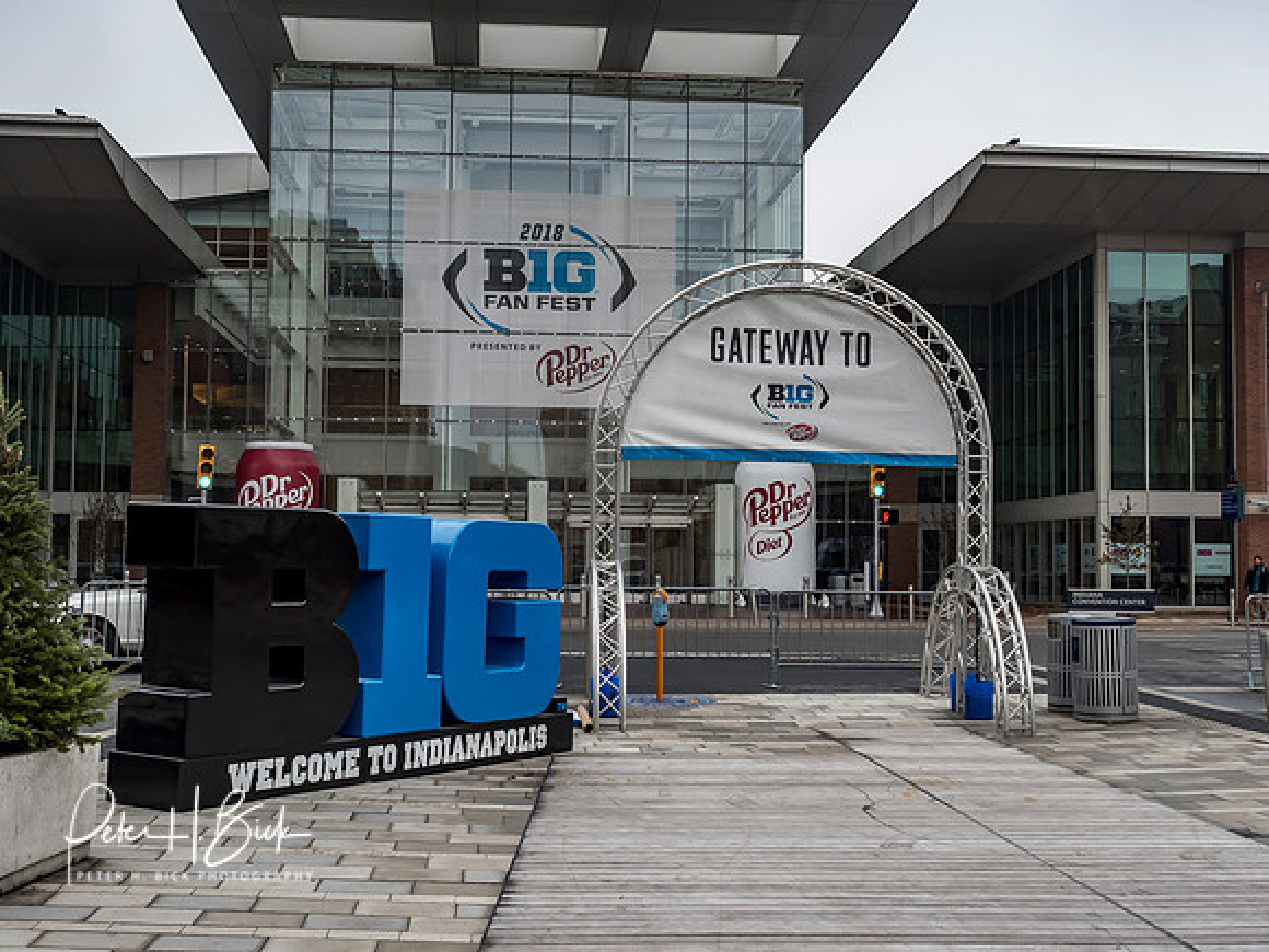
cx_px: 634
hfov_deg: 43.8
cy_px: 476
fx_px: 1580
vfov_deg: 33.5
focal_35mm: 43
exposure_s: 1/400
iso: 500
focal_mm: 21
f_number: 6.3
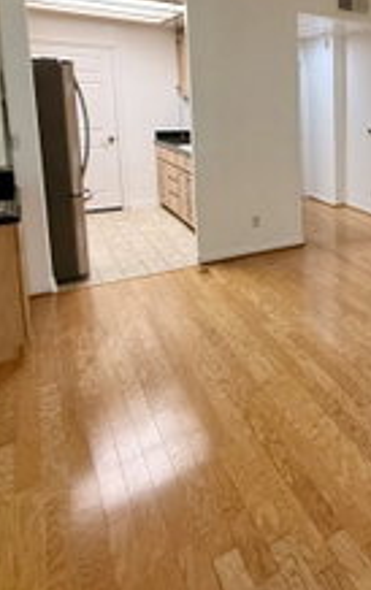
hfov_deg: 31.2
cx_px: 505
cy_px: 162
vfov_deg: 61.7
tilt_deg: -7.7
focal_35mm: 29
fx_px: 467
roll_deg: -2.4
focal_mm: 2.22
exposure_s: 1/120
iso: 200
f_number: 2.2
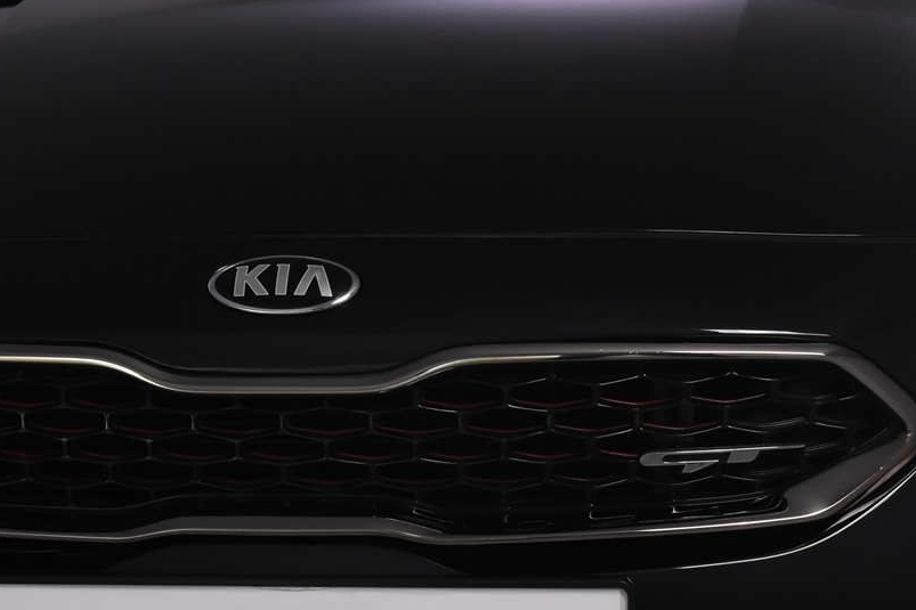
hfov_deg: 18.4
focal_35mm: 111
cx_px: 408
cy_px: 501
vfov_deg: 12.3
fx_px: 2829
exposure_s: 1/200
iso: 1600
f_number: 7.1
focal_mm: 31
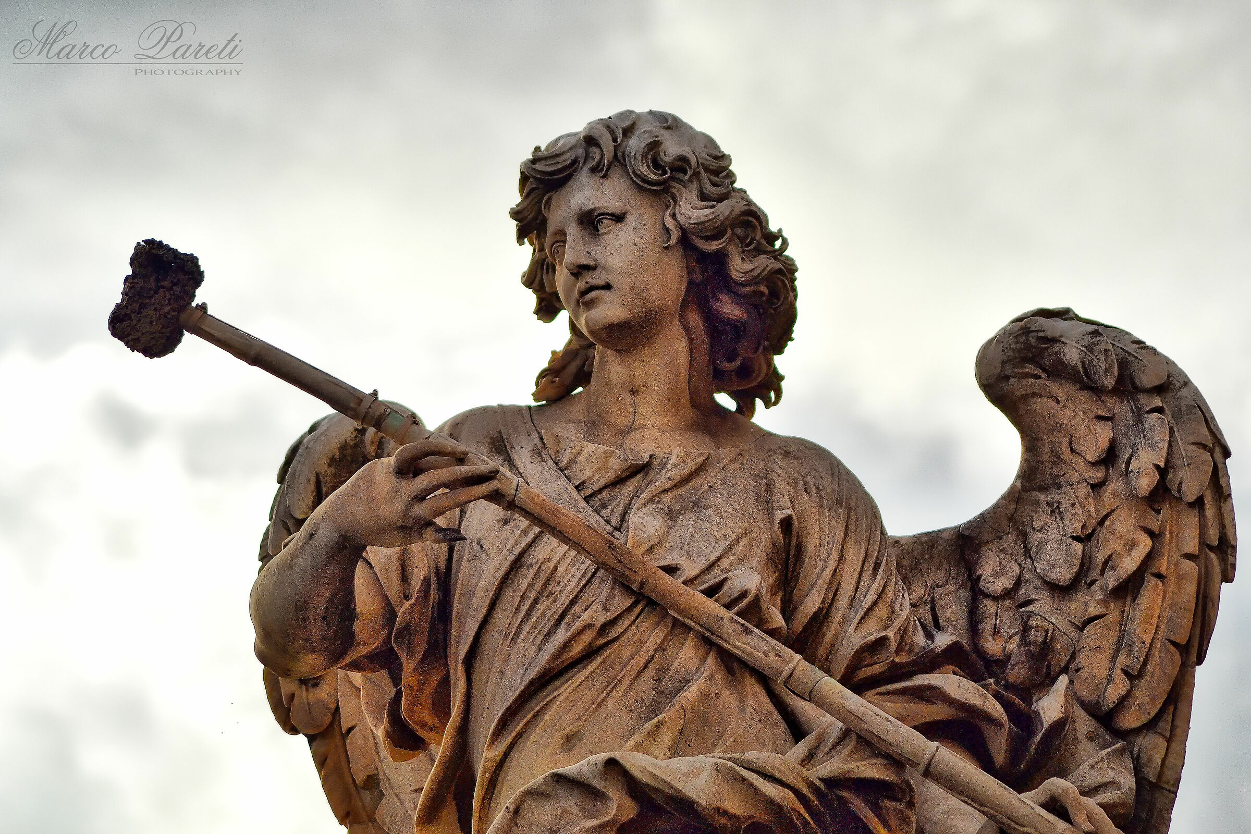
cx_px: 626
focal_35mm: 248
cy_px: 417
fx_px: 8600
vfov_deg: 5.6
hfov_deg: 8.3
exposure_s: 1/2000
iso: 160
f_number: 5.6
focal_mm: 165
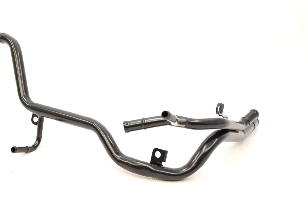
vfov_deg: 26.2
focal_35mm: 52
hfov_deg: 37.9
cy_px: 95
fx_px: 443
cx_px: 100
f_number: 5.6
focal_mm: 25
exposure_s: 1/125
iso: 400
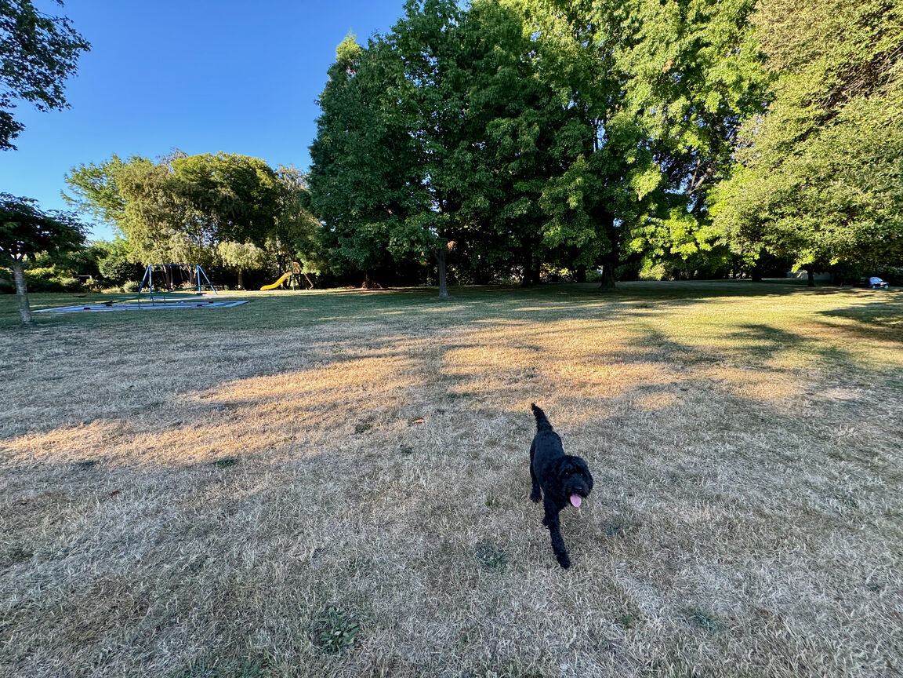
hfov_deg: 102.1
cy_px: 339
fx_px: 365
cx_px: 452
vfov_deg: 85.7
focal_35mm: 14
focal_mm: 2.22
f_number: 2.2
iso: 40
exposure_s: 1/224
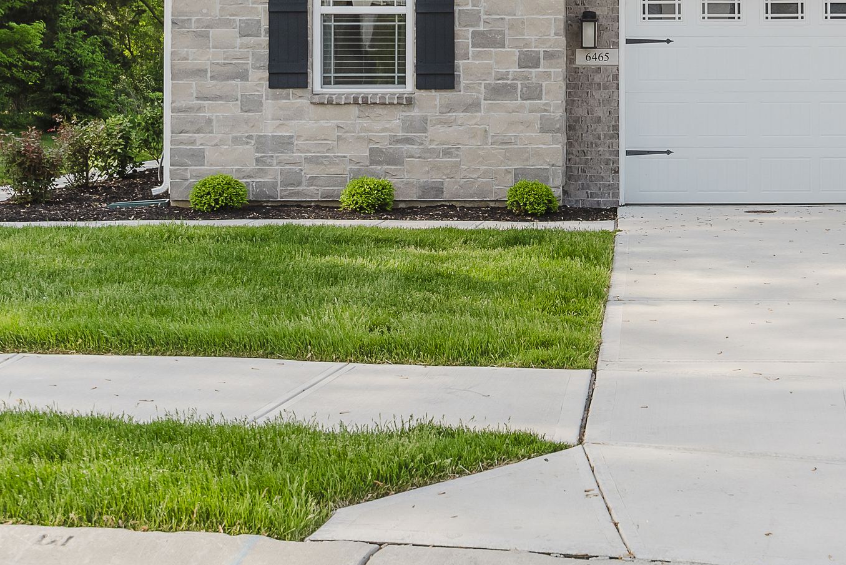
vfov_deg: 19.5
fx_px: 1599
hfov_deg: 28.9
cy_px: 10
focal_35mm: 68
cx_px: 689
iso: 320
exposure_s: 1/1250
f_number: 5.6
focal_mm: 30
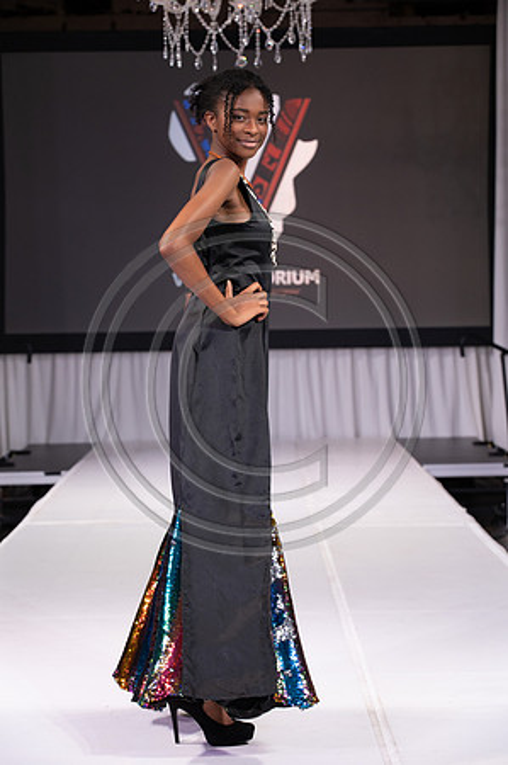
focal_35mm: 90
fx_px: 1909
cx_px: 254
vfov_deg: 22.6
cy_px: 382
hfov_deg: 15.2
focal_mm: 90
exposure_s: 1/400
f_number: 5.6
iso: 2000
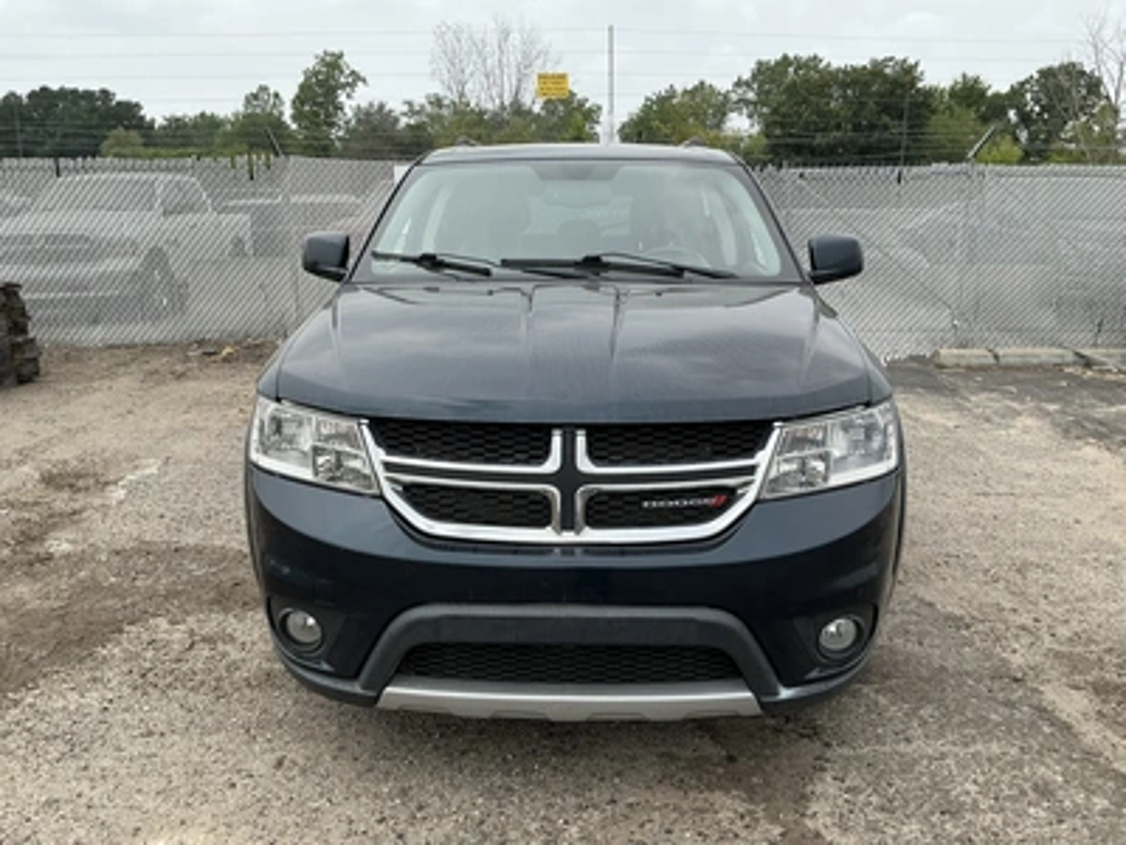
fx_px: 911
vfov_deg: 49.7
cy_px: 422
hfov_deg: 63.4
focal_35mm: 28
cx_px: 563
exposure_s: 1/1534
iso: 25
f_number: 1.8
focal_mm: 3
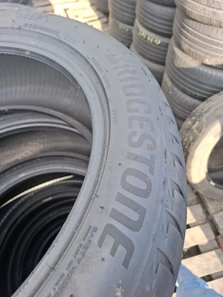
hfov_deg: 56.9
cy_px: 147
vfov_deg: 71.5
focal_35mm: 24
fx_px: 206
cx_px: 115
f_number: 1.8
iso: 50
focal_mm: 5.54
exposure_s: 1/139
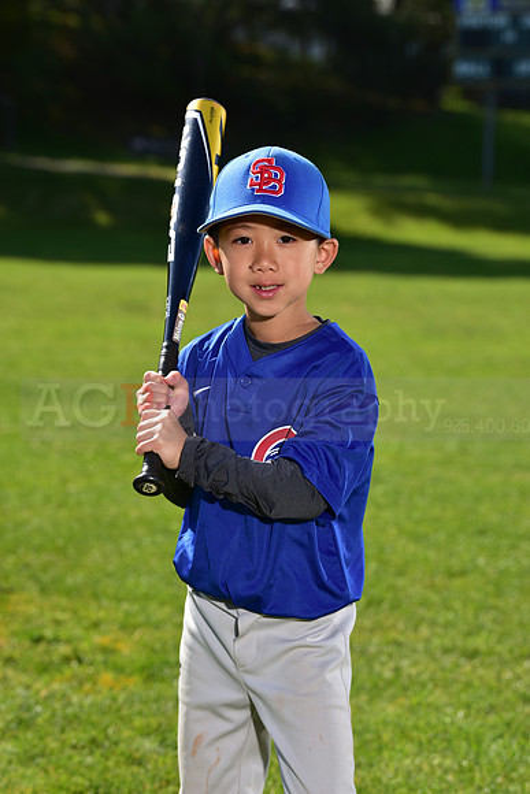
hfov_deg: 11.4
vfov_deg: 17.1
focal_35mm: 120
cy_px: 397
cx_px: 265
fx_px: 2648
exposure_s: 1/250
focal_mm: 120
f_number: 6.3
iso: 80
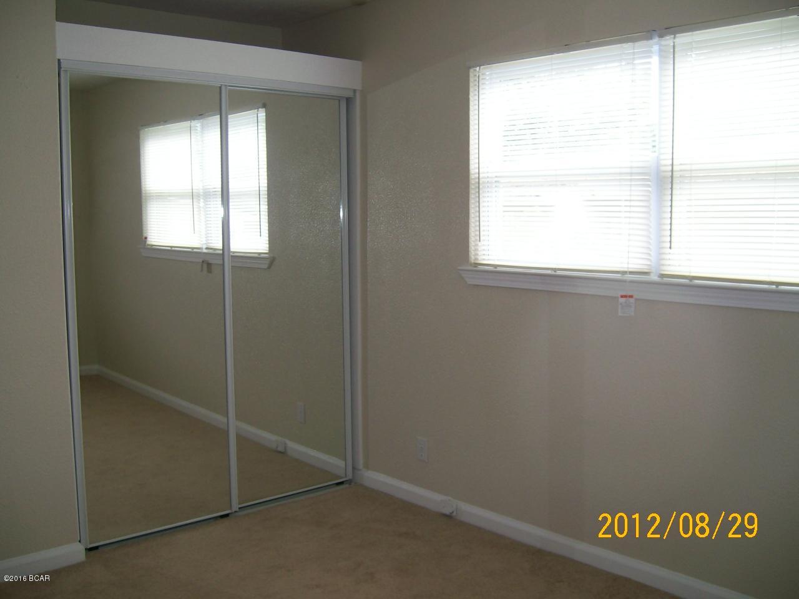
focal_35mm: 35
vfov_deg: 40.7
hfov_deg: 52.6
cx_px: 400
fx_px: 808
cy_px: 300
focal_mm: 5.8
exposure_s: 1/64
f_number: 2.8
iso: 80
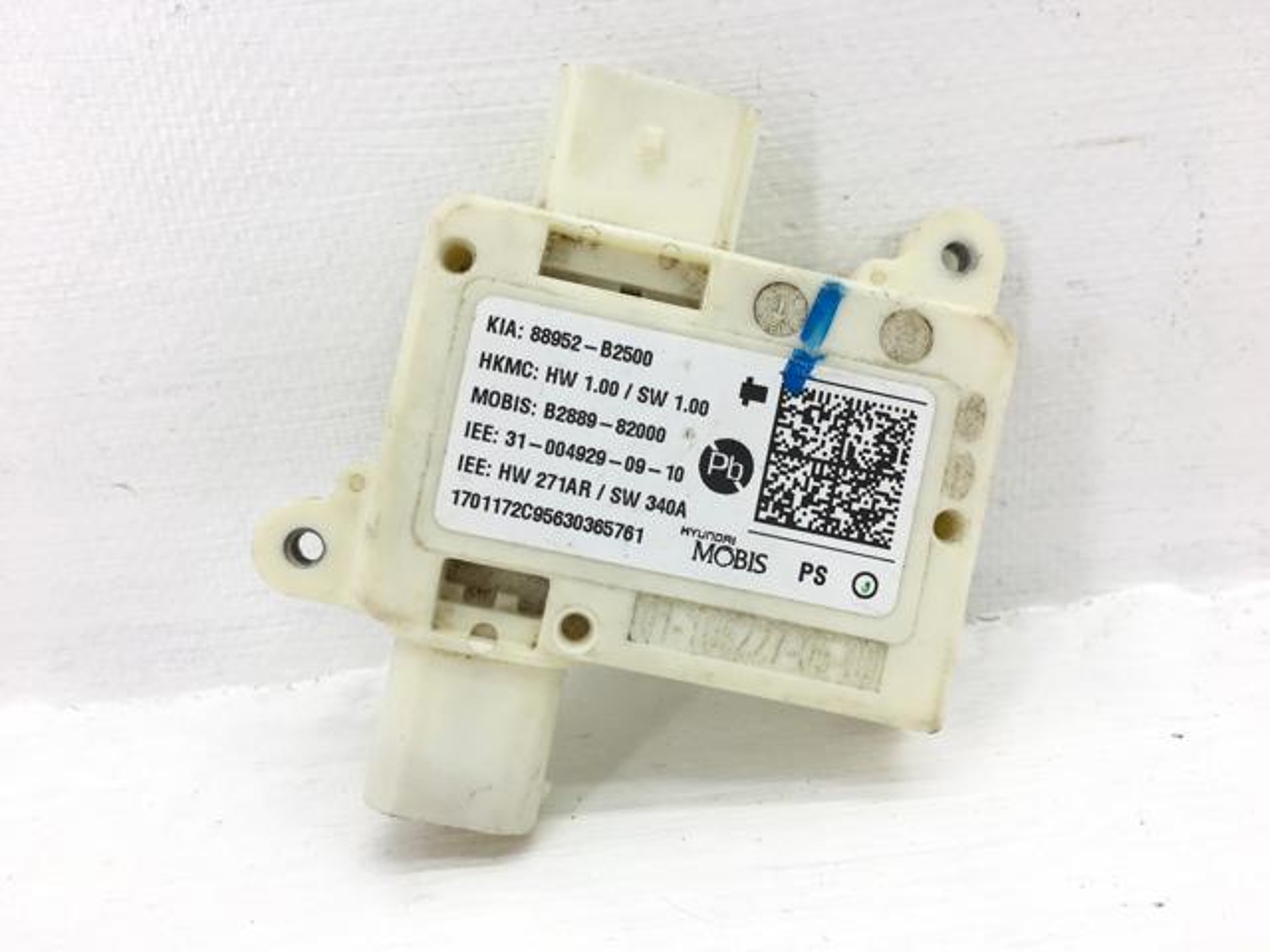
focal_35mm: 29
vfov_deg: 48.2
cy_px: 476
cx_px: 635
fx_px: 1064
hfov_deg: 61.7
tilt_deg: -17.7
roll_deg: +6.4
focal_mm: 4.15
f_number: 2.2
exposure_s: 1/183
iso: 25
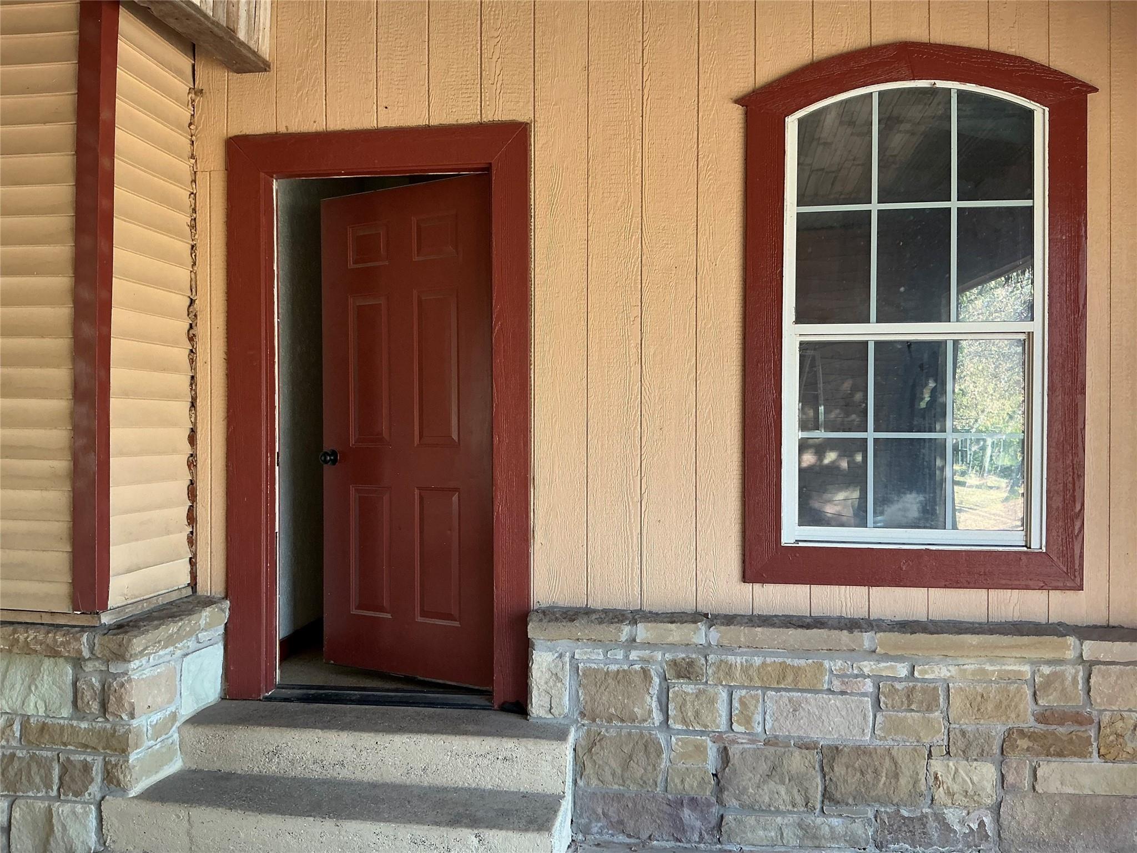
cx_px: 568
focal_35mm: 28
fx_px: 920
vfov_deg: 49.7
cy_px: 426
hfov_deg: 63.4
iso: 64
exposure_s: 1/93
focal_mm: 3
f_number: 1.8
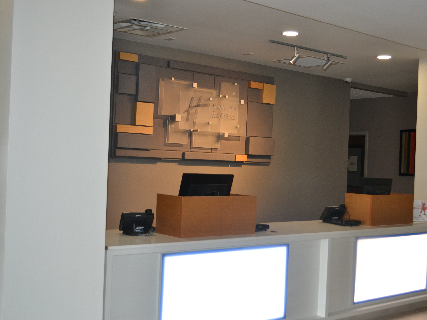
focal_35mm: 48
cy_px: 159
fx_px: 587
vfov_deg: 30.5
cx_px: 242
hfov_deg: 39.9
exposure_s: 1/60
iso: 450
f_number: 4.5
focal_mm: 29
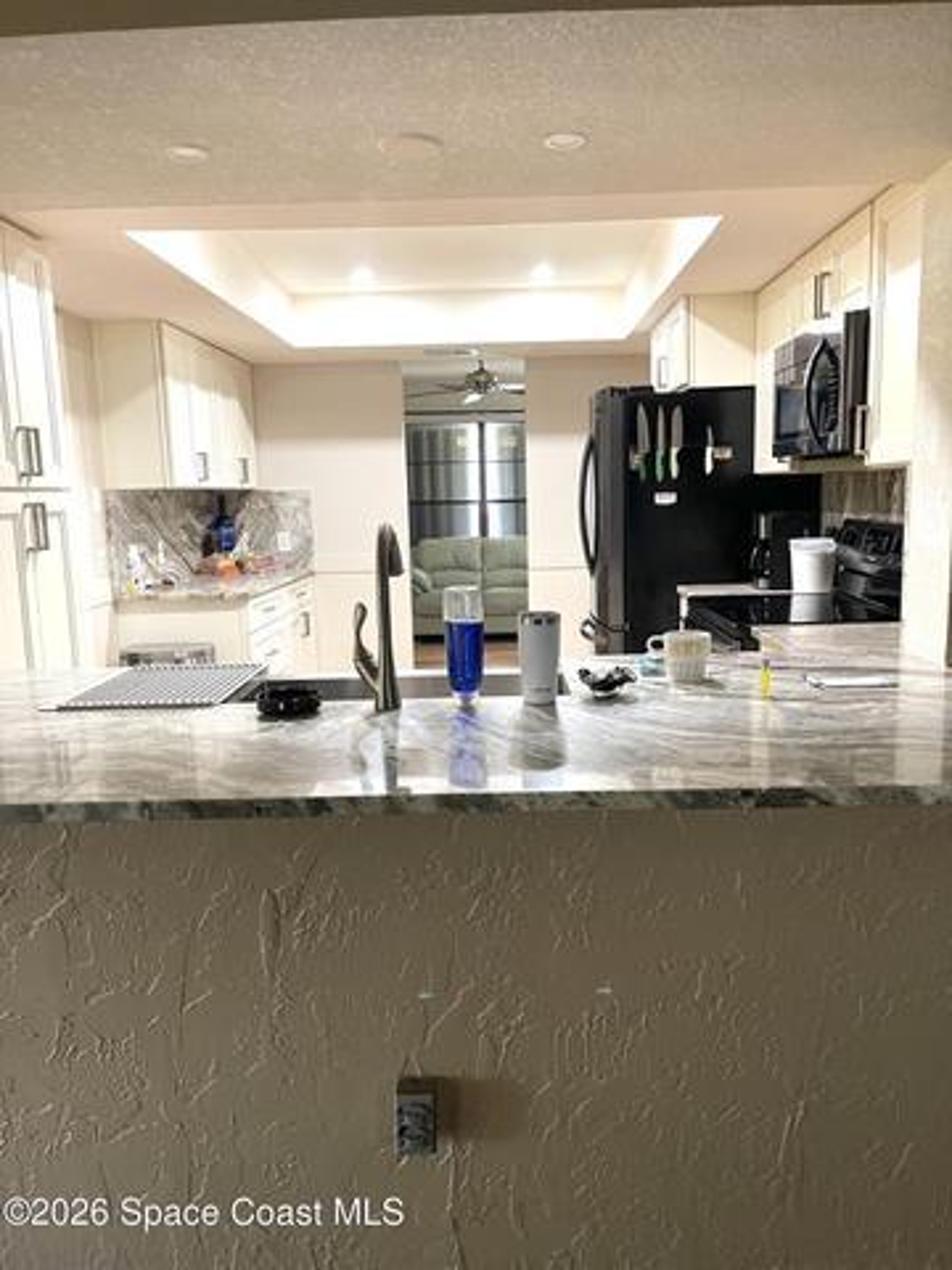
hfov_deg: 54.9
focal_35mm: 25
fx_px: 917
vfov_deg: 69.4
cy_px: 635
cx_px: 476
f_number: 1.6
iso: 320
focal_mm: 5.1
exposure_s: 1/60
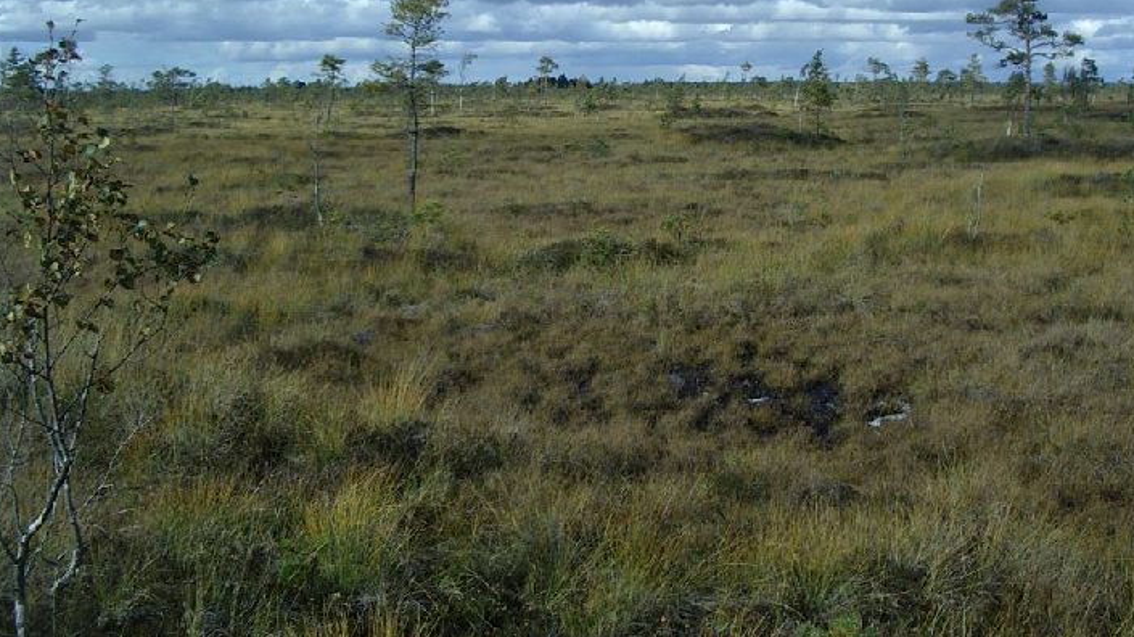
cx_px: 632
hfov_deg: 43.7
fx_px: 1413
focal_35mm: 47
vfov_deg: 25.1
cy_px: 158
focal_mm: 5.8
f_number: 4.8
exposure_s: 1/500
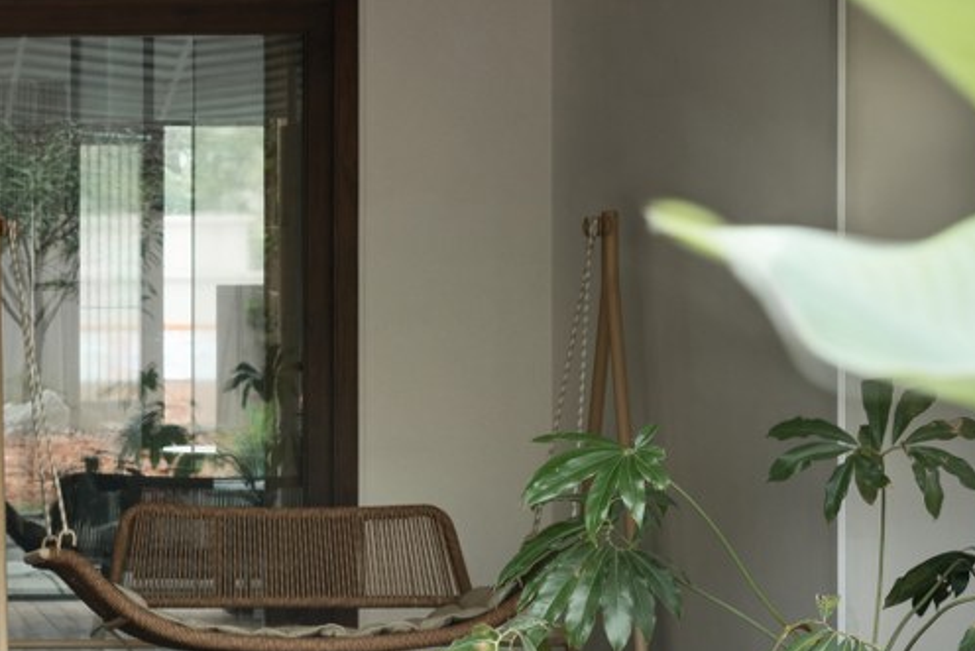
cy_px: 445
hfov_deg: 15.5
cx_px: -81
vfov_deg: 10.6
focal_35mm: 129
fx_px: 3495
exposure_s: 1/15
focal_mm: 50
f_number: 6.3
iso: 125
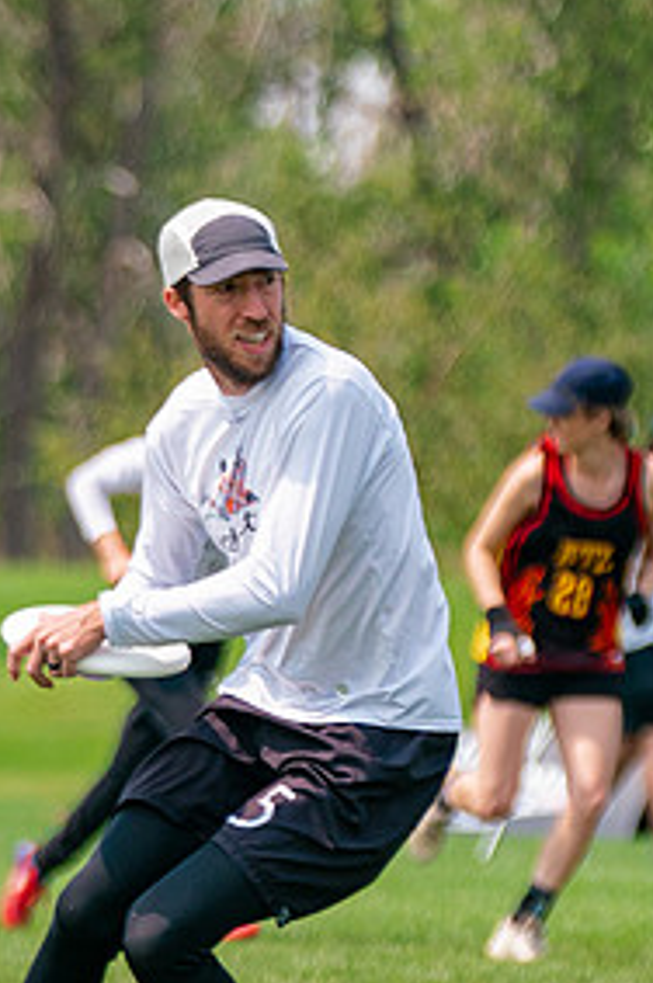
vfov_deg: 4.4
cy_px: 751
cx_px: 334
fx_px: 12791
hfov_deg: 2.9
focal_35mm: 469
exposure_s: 1/6400
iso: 400
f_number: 2.8
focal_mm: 137
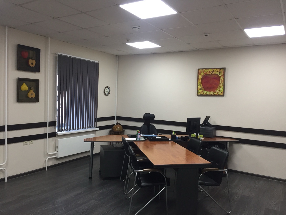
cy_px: 108
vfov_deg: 48.2
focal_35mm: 29
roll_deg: -2.8
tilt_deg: -2.4
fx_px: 240
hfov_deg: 61.7
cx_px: 143
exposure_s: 1/33
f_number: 2.2
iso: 100
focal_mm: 4.15
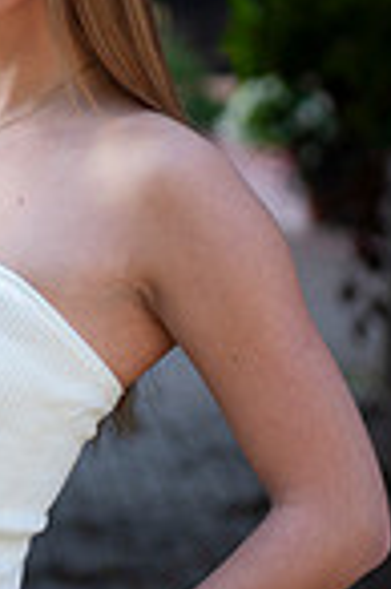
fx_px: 3527
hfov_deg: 6.3
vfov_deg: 9.5
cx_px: -10
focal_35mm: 216
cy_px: 250
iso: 100
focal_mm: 70
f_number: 2.8
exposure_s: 1/200
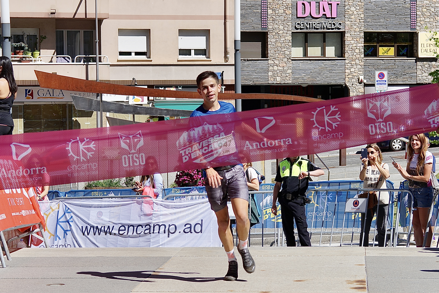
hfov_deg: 28.8
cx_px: 220
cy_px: 146
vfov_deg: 19.5
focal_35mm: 70
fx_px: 854
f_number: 7.1
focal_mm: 70
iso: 100
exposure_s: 1/400
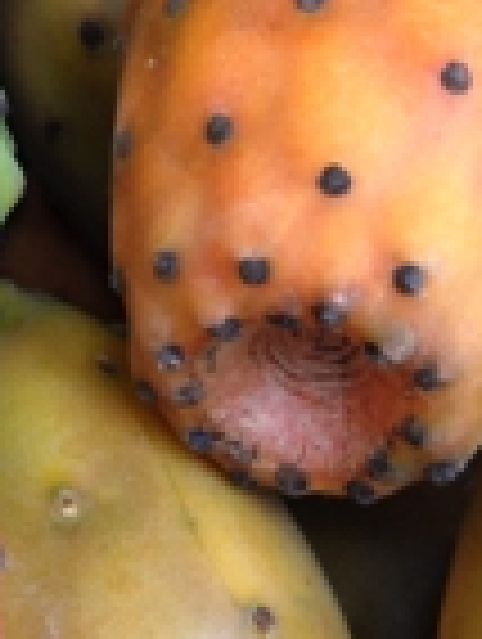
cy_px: 140
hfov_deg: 11.1
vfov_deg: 15.2
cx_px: -230
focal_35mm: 129
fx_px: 2388
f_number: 3.1
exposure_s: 1/176
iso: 64
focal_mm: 6.72
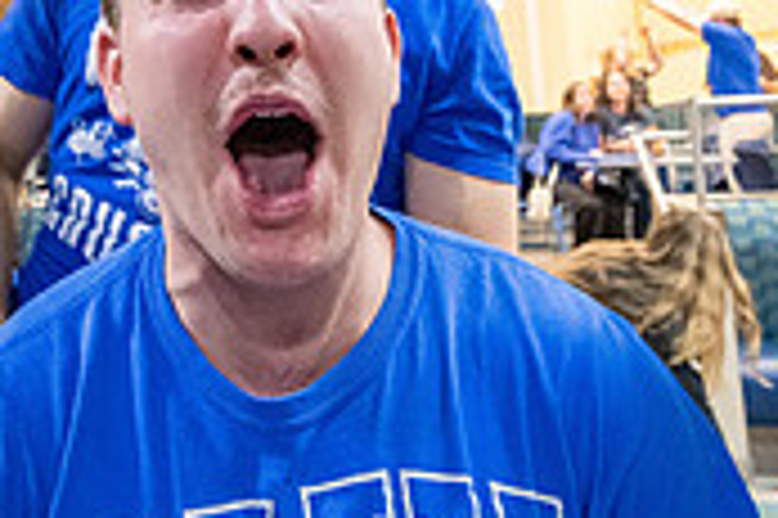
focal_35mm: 47
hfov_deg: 40.9
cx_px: 211
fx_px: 1015
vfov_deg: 27.1
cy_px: 7
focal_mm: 14
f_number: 4
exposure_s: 1/250
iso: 6400
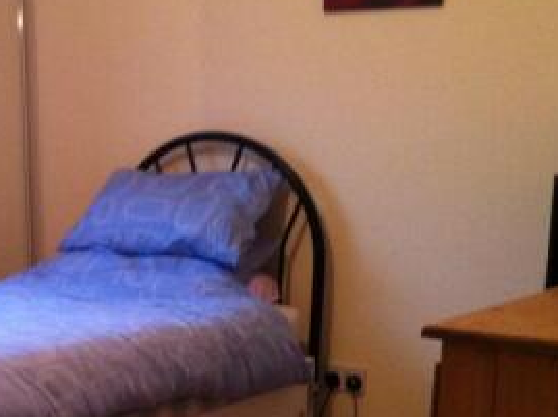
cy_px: 260
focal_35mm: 76
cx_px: 16
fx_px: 1223
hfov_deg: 24.6
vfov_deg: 19.3
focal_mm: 3.85
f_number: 2.8
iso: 320
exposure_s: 1/17
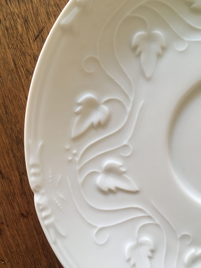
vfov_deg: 61.7
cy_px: 134
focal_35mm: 29
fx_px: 225
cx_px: 100
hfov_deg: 48.2
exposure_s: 1/33
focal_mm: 4.15
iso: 125
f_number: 2.2
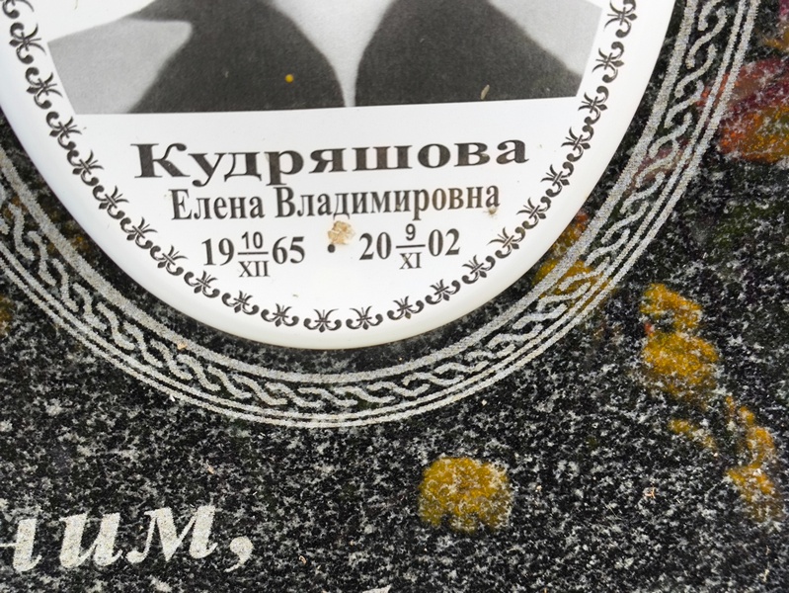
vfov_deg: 29.1
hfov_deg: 38.2
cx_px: 394
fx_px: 1140
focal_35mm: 50
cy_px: 296
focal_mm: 4.71
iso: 80
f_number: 1.7
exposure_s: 1/120
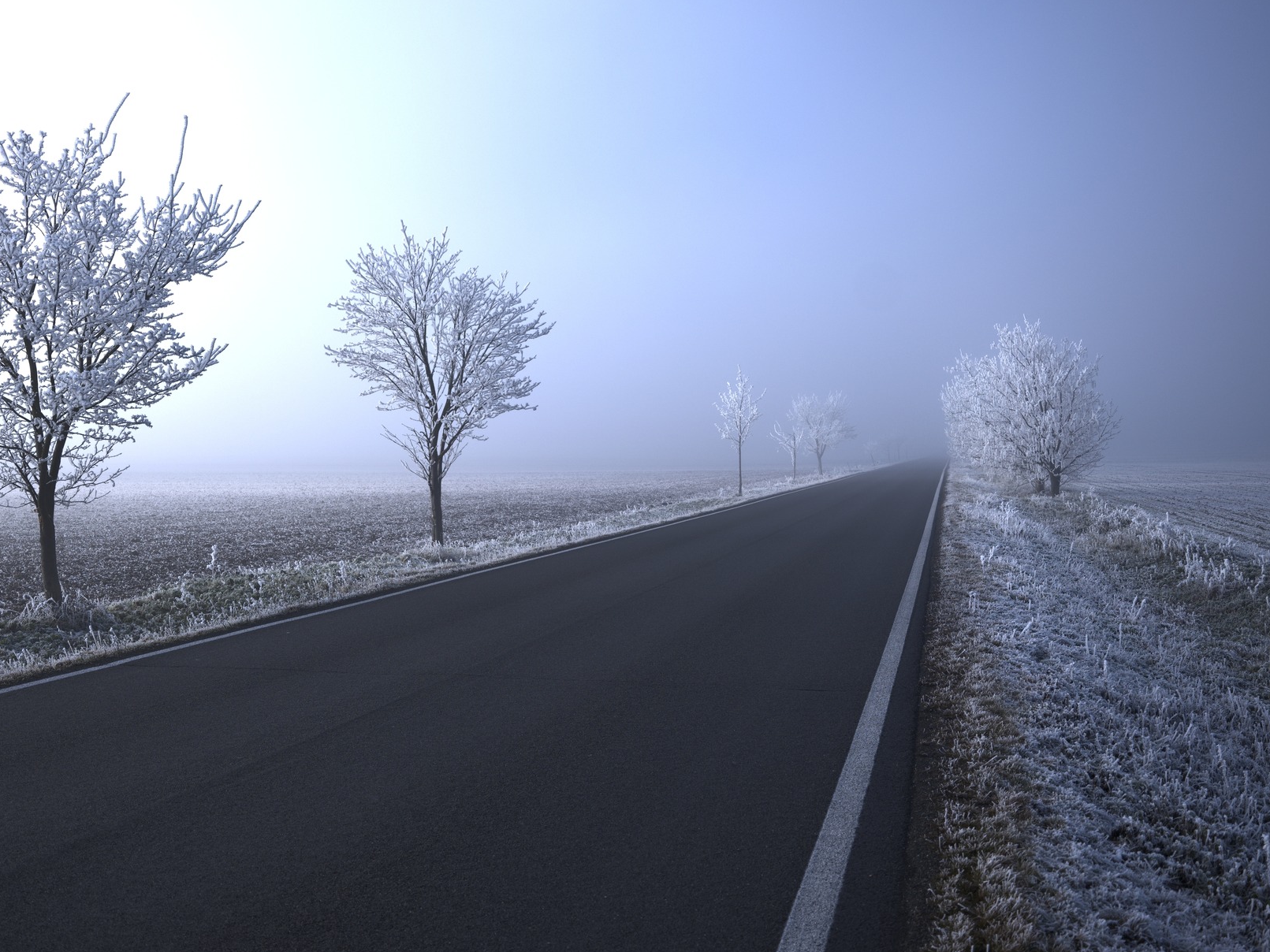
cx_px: 520
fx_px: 1321
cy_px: 444
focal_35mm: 36
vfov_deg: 39.6
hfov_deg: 51.1
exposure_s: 1/450
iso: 100
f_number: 5
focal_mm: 36.3
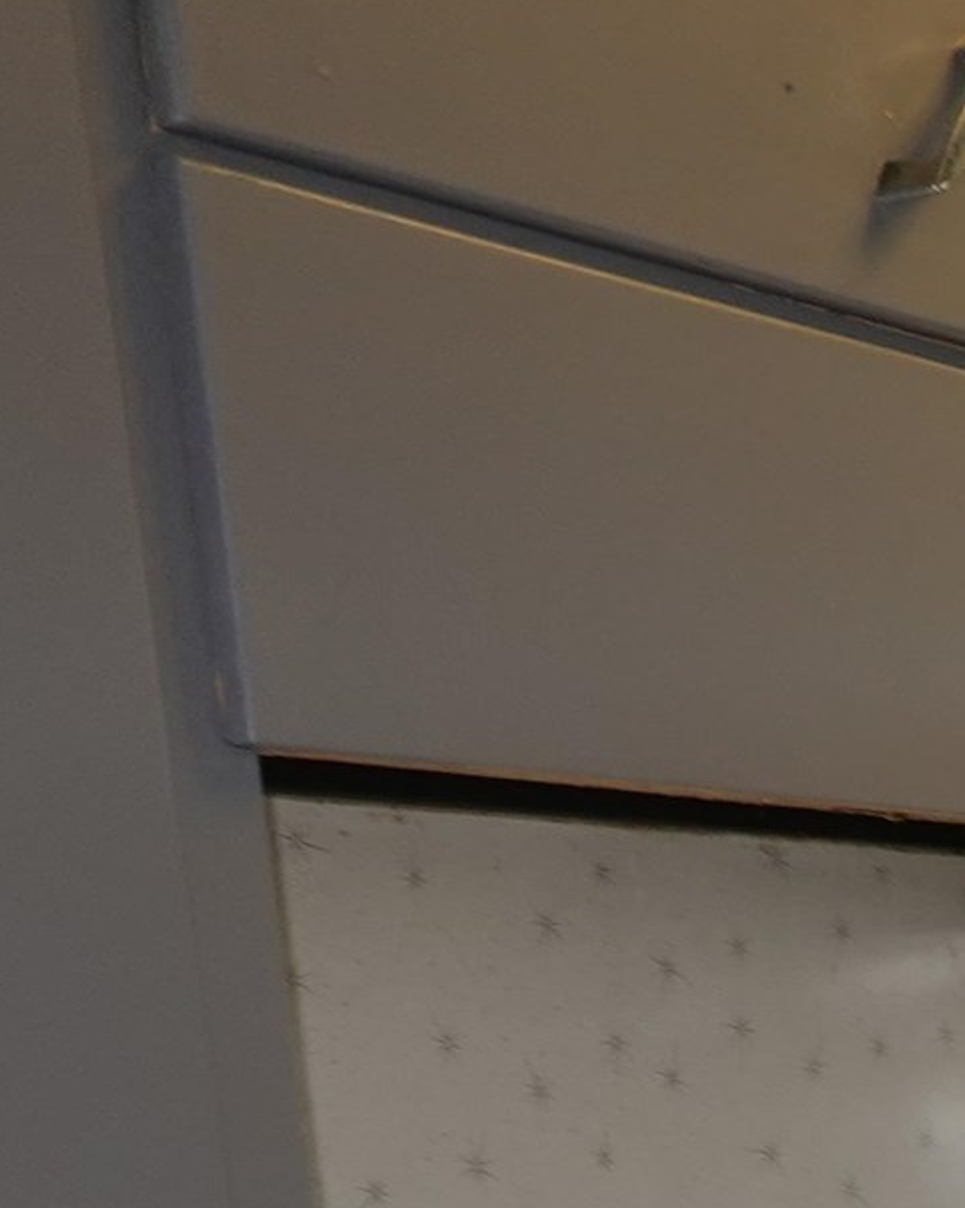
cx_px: 2783
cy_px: 1756
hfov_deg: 10.2
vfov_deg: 15.5
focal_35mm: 115
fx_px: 4109
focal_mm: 9
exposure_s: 1/30
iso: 160
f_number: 2.8
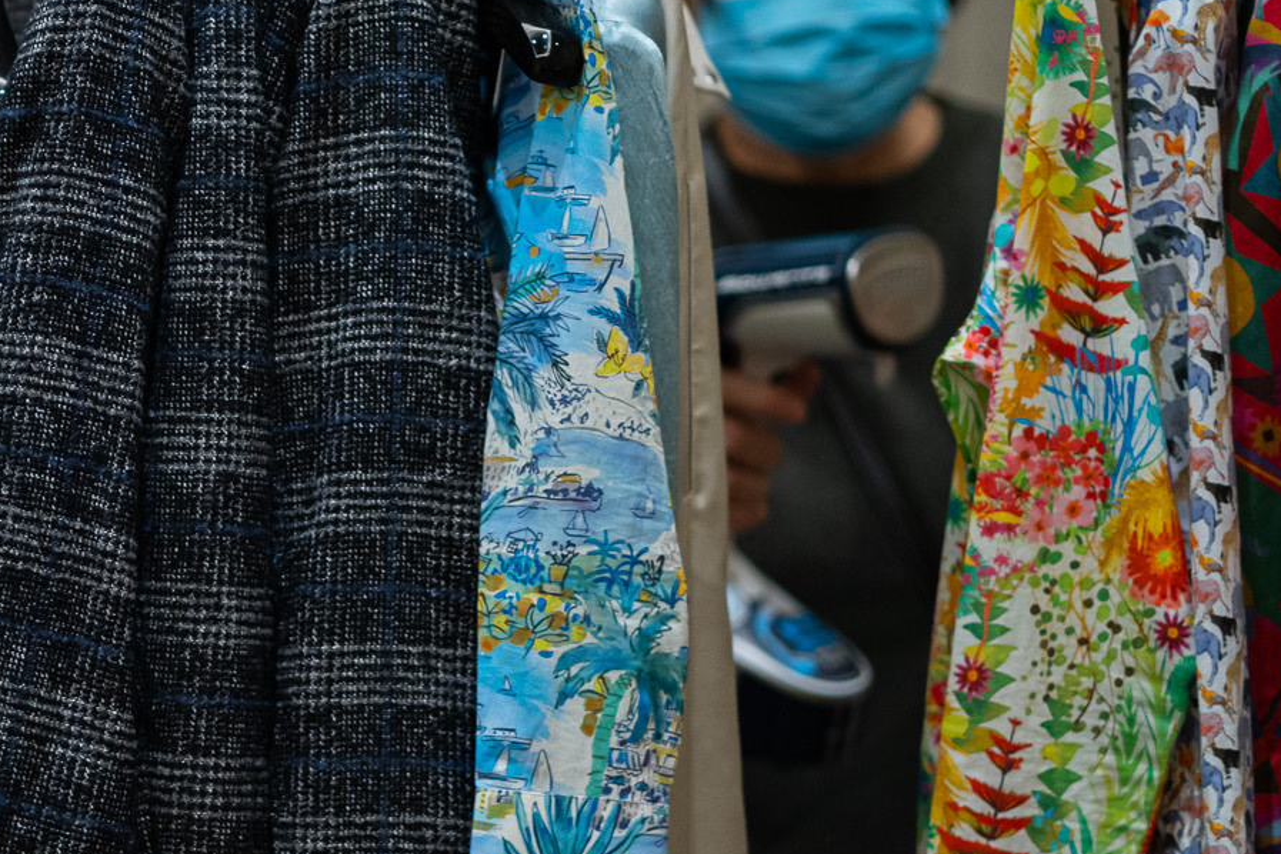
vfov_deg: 7.1
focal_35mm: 194
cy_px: 479
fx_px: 6903
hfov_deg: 10.5
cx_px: -124
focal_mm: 85
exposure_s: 1/320
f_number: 1.8
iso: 1250
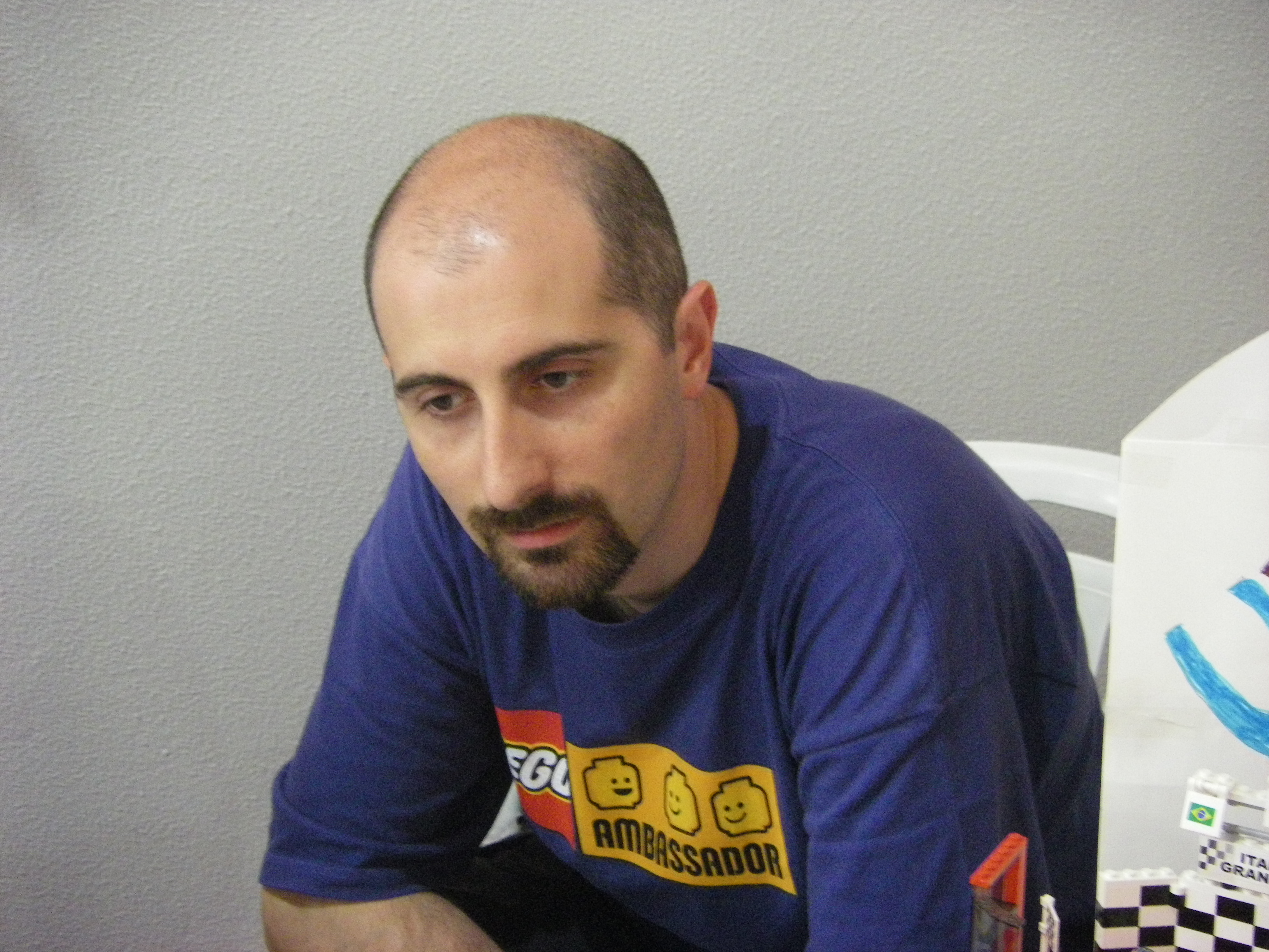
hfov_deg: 25.0
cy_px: 476
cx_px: 634
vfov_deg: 18.9
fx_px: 2859
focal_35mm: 78
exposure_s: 1/15
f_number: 3.9
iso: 800
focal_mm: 12.8
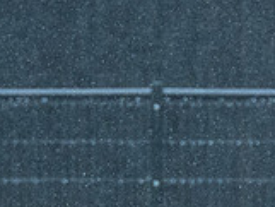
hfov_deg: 0.8
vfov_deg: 0.6
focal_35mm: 2519
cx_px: 310
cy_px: 368
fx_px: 20027
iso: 1000
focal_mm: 280
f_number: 4
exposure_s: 1/2500
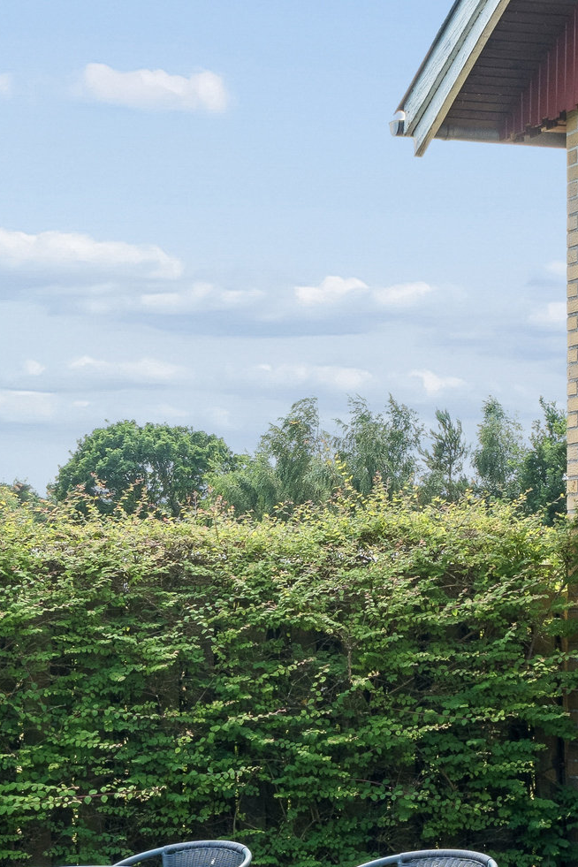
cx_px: 528
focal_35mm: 104
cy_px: 636
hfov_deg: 13.0
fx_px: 2504
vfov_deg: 19.5
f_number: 16
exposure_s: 1/50
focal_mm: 34
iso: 200
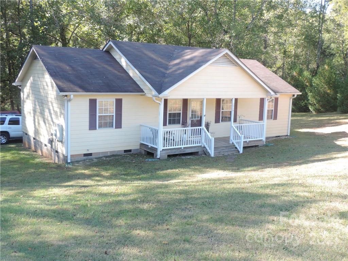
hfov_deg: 46.8
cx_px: 174
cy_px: 130
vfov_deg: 36.0
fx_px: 402
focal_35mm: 40
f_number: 3.7
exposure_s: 1/50
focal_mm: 7.1
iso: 80
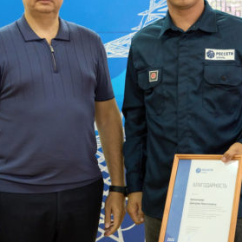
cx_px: 110
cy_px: 55
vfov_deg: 21.7
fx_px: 625
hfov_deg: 21.9
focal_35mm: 79
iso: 3200
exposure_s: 1/160
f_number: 4.5
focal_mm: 37
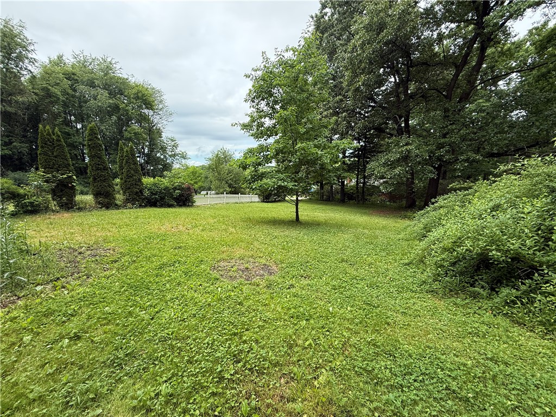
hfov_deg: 102.1
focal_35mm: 14
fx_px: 225
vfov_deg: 85.7
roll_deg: +1.1
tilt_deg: -10.4
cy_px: 208
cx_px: 278
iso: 64
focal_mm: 2.22
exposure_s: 1/686
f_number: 2.2
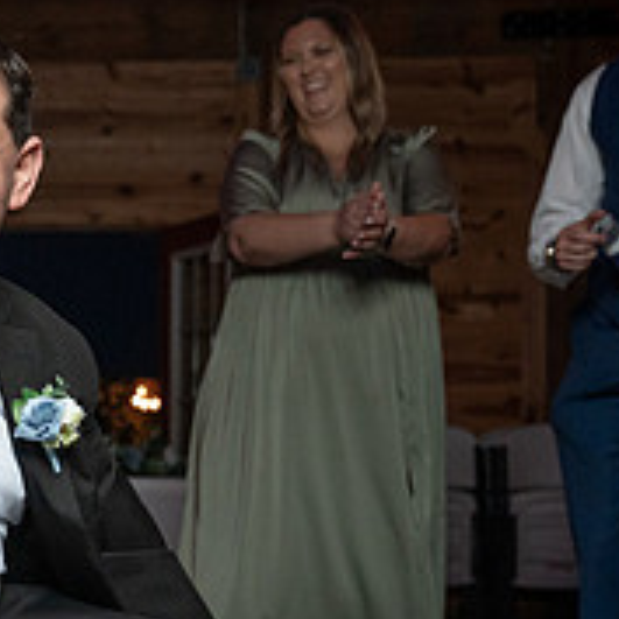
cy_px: 484
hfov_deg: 14.4
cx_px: -249
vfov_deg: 15.1
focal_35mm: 115
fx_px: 2327
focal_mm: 37
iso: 2000
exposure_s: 1/200
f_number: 4
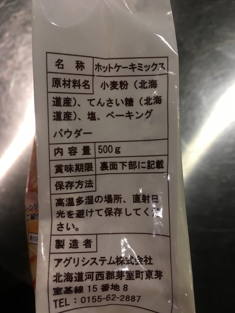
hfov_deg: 48.2
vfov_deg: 61.7
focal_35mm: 29
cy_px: 156
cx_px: 118
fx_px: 262
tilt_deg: -84.5
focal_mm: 4.15
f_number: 2.2
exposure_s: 1/30
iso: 80
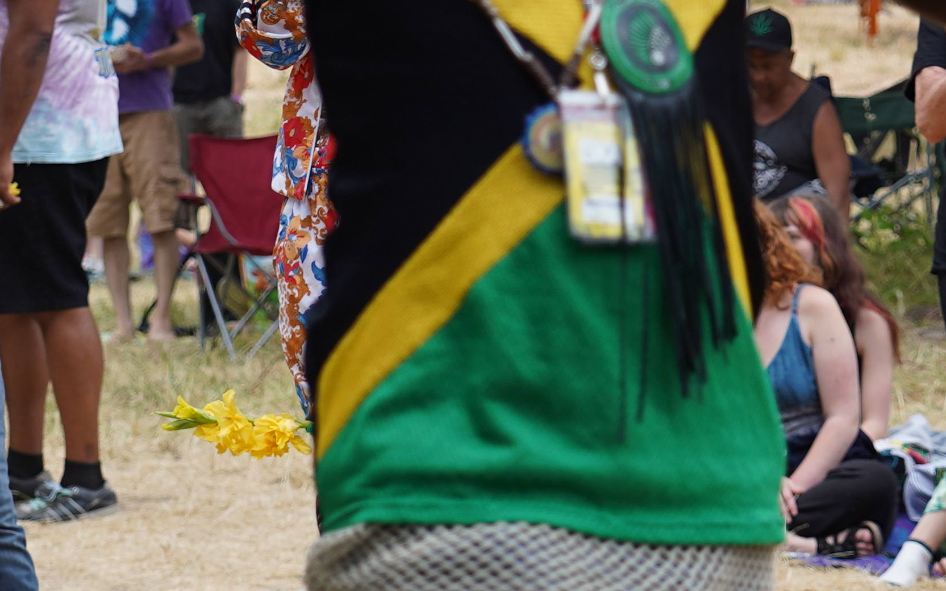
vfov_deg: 6.2
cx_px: 497
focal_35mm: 213
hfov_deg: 9.8
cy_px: 132
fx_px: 5492
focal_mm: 58
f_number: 4
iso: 200
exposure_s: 1/160
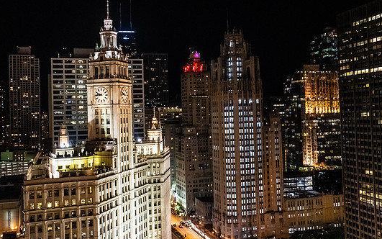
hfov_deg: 50.3
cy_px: 104
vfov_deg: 32.7
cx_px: 176
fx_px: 406
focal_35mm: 39
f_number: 4
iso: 12800
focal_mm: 35
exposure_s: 1/100
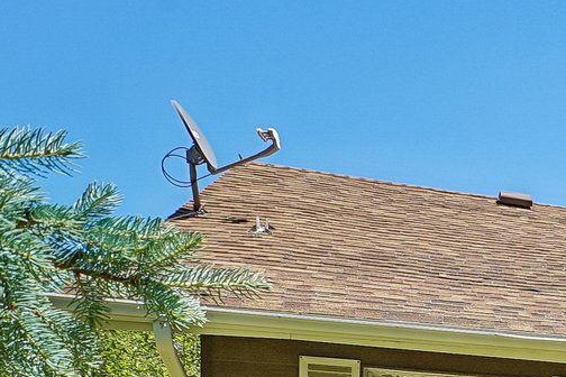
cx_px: 989
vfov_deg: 18.3
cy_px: 583
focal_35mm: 65
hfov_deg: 21.6
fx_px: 1022
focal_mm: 16
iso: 100
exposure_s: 1/160
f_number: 8
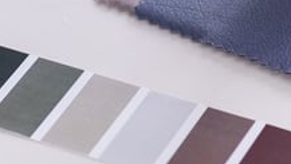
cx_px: 469
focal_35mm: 290
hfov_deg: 7.3
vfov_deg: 4.2
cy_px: -21
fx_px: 2237
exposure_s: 1/500
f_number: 1.2
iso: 320
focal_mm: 50
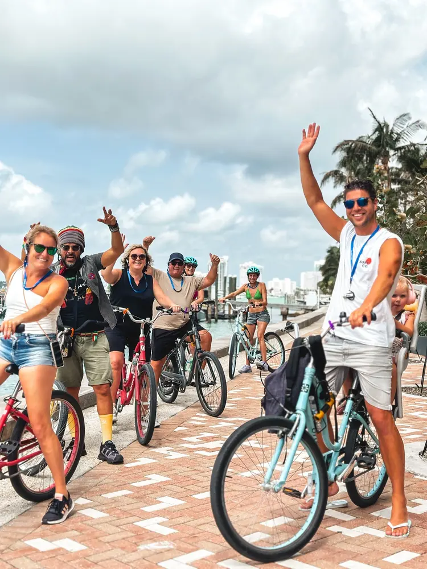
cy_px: 284
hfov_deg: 30.3
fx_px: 789
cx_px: 214
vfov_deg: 39.7
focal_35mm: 48
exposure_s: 1/7100
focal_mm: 6.86
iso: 100
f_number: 1.8
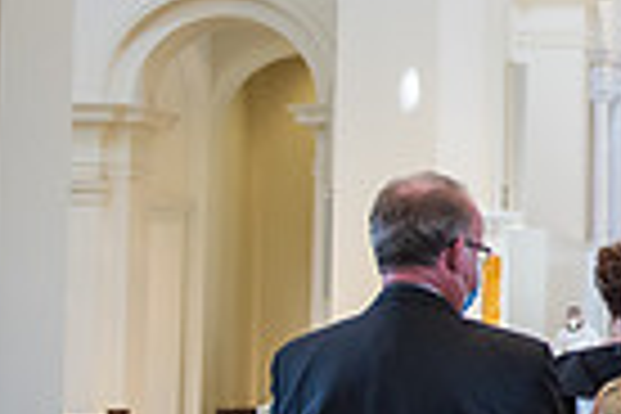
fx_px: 2432
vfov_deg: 9.7
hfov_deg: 12.9
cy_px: 217
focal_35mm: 141
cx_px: 1199
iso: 1000
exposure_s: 1/200
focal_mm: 32
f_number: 2.8
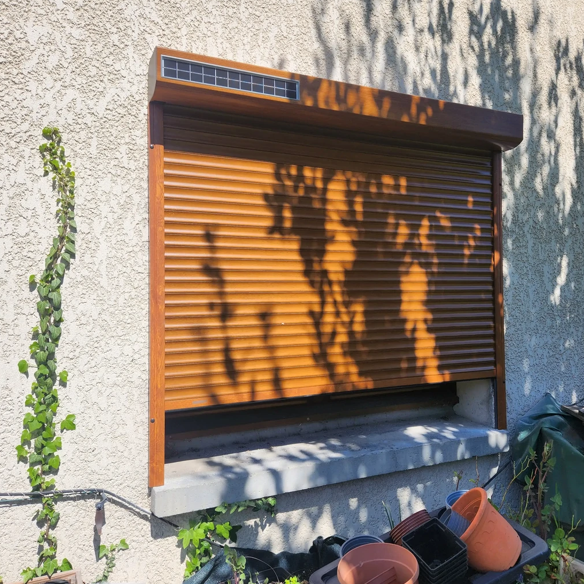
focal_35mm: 28
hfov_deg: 57.2
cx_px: 316
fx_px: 534
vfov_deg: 57.3
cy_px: 289
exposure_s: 1/1632
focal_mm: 5.4
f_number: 1.8
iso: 20
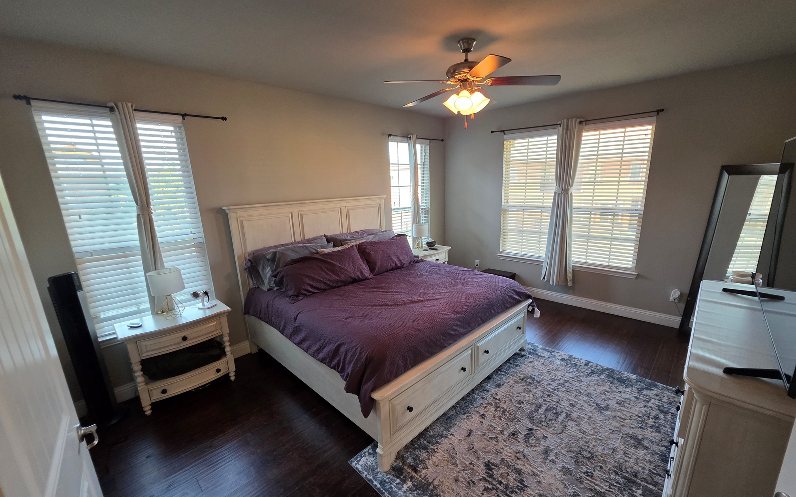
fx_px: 304
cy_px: 261
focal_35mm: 14
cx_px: 403
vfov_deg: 78.6
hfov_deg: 105.3
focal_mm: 2.2
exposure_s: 1/120
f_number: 1.9
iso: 320
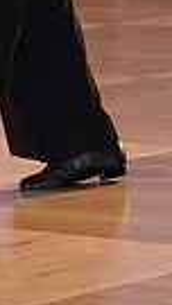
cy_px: -169
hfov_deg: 2.8
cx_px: -146
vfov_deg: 5.0
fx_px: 3460
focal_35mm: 427
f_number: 5
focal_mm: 95
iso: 2000
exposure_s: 1/250
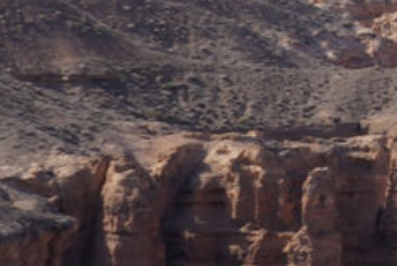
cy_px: -124
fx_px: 4538
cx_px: 851
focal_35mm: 411
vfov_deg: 3.3
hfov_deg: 4.9
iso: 100
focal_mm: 63
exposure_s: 1/160
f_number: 9
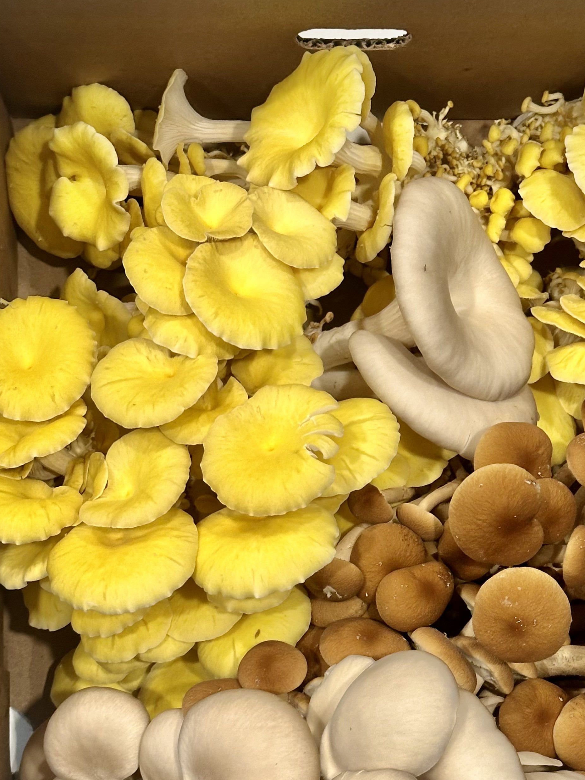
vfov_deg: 24.8
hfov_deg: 18.9
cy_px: 566
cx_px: 366
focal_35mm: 78
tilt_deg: -84.8
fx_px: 1757
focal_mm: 6.86
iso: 160
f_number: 1.78
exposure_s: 1/60
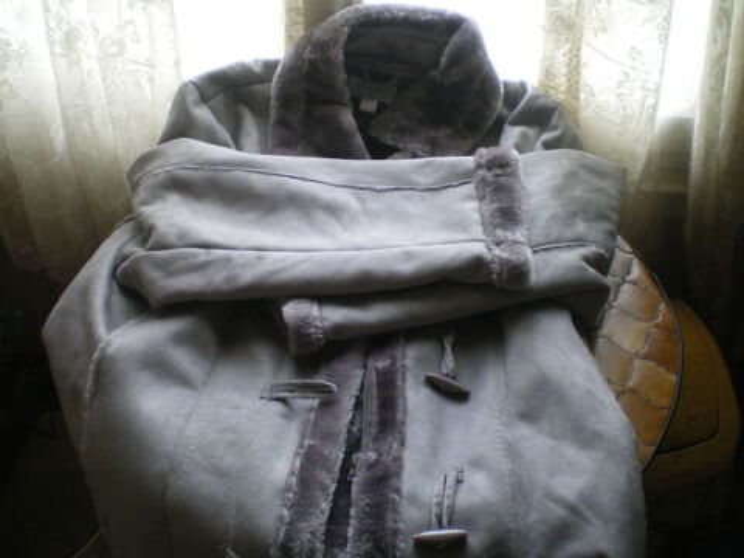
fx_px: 817
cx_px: 372
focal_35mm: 38
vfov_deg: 37.7
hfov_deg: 49.0
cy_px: 279
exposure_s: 1/50
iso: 250
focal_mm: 6.3
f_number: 3.1
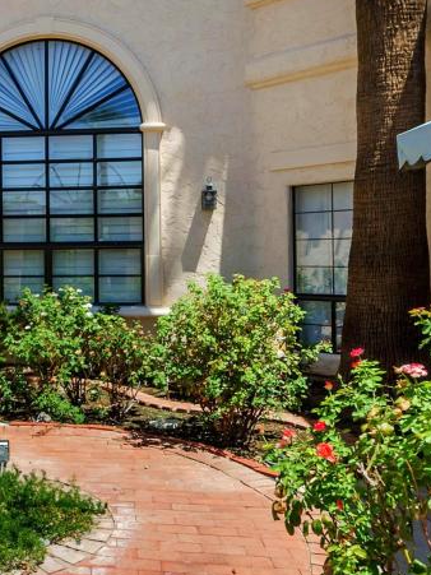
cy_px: 235
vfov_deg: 49.9
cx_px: 3
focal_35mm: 37
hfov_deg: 35.1
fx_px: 615
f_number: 10
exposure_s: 1/320
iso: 250
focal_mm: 10
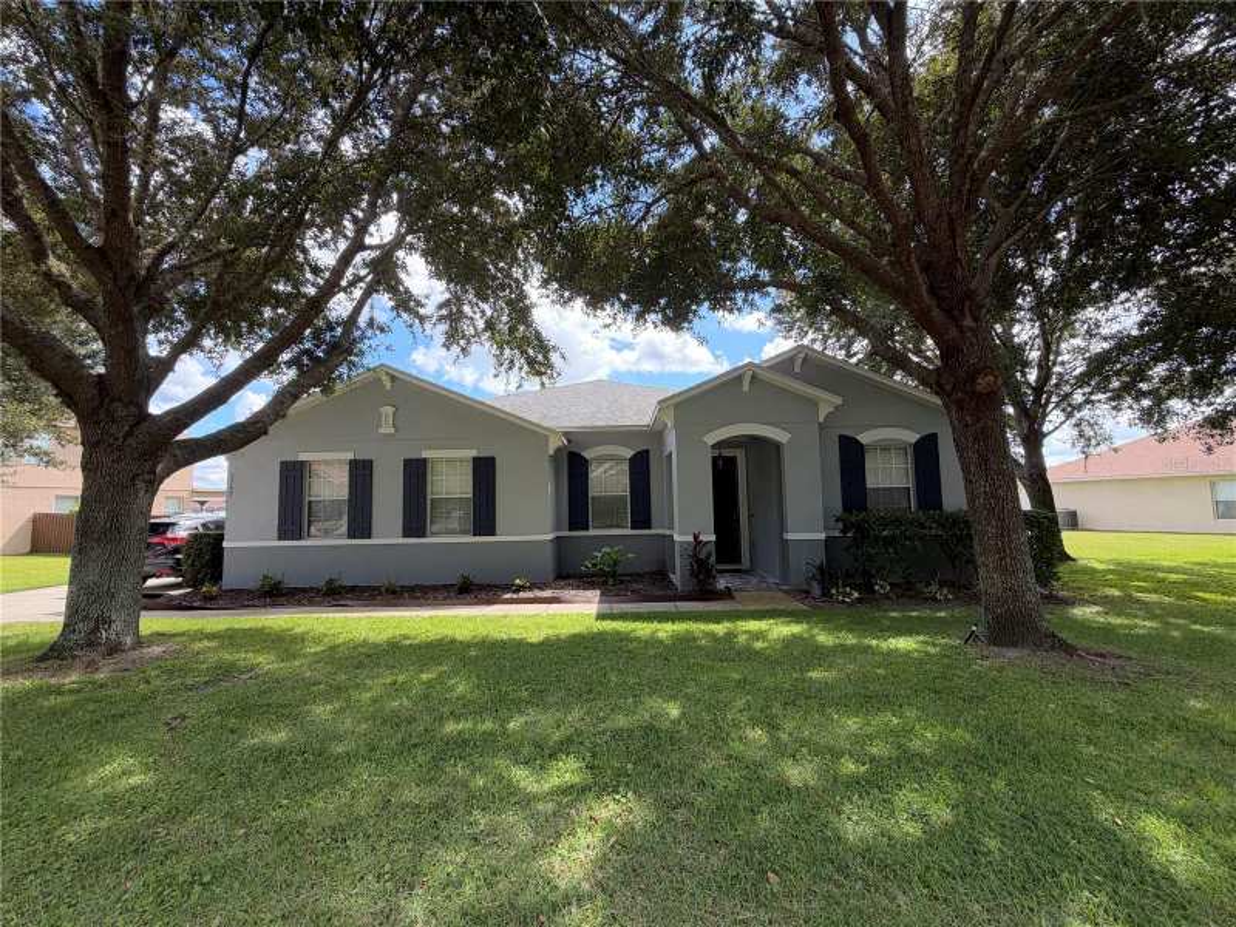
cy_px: 464
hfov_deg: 102.1
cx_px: 618
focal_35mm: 14
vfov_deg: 85.7
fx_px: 500
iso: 40
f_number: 2.2
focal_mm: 2.22
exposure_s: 1/227
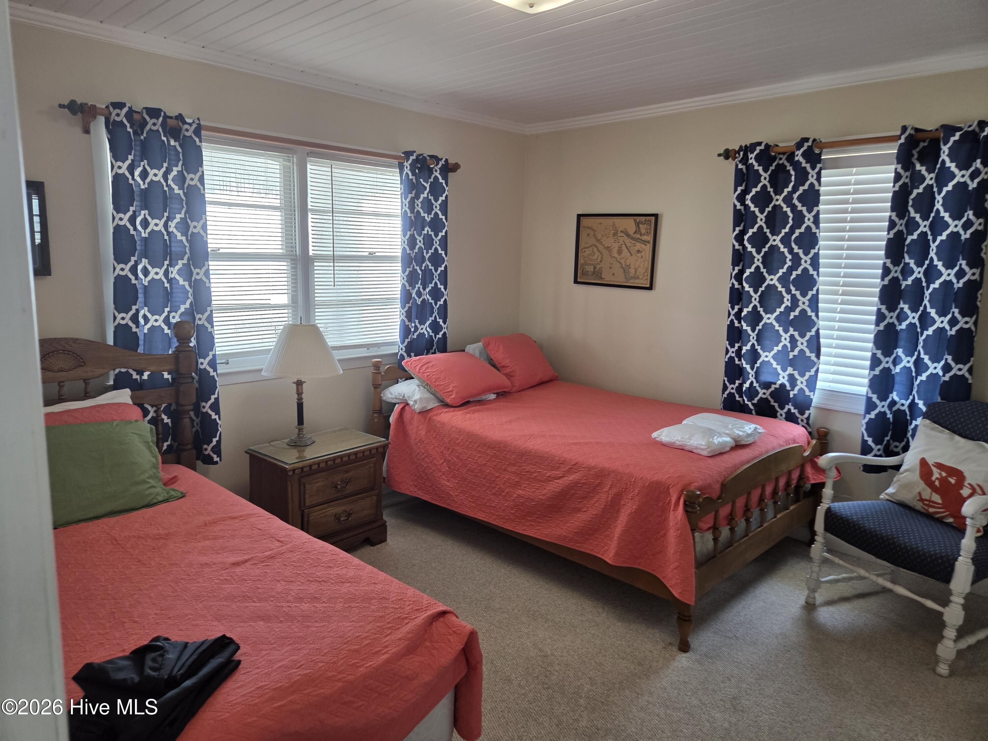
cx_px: 494
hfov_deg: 73.9
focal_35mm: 23
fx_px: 656
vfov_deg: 58.9
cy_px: 370
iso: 160
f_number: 1.8
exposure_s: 1/120
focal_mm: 5.4
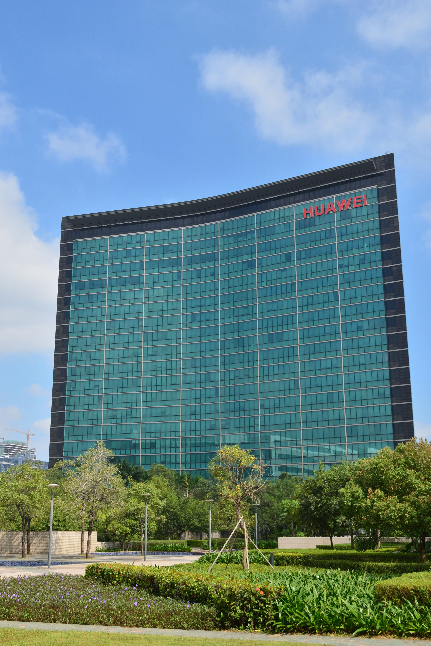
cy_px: 317
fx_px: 772
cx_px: 219
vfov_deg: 45.4
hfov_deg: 31.2
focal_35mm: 43
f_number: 8
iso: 100
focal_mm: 28
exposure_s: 1/200
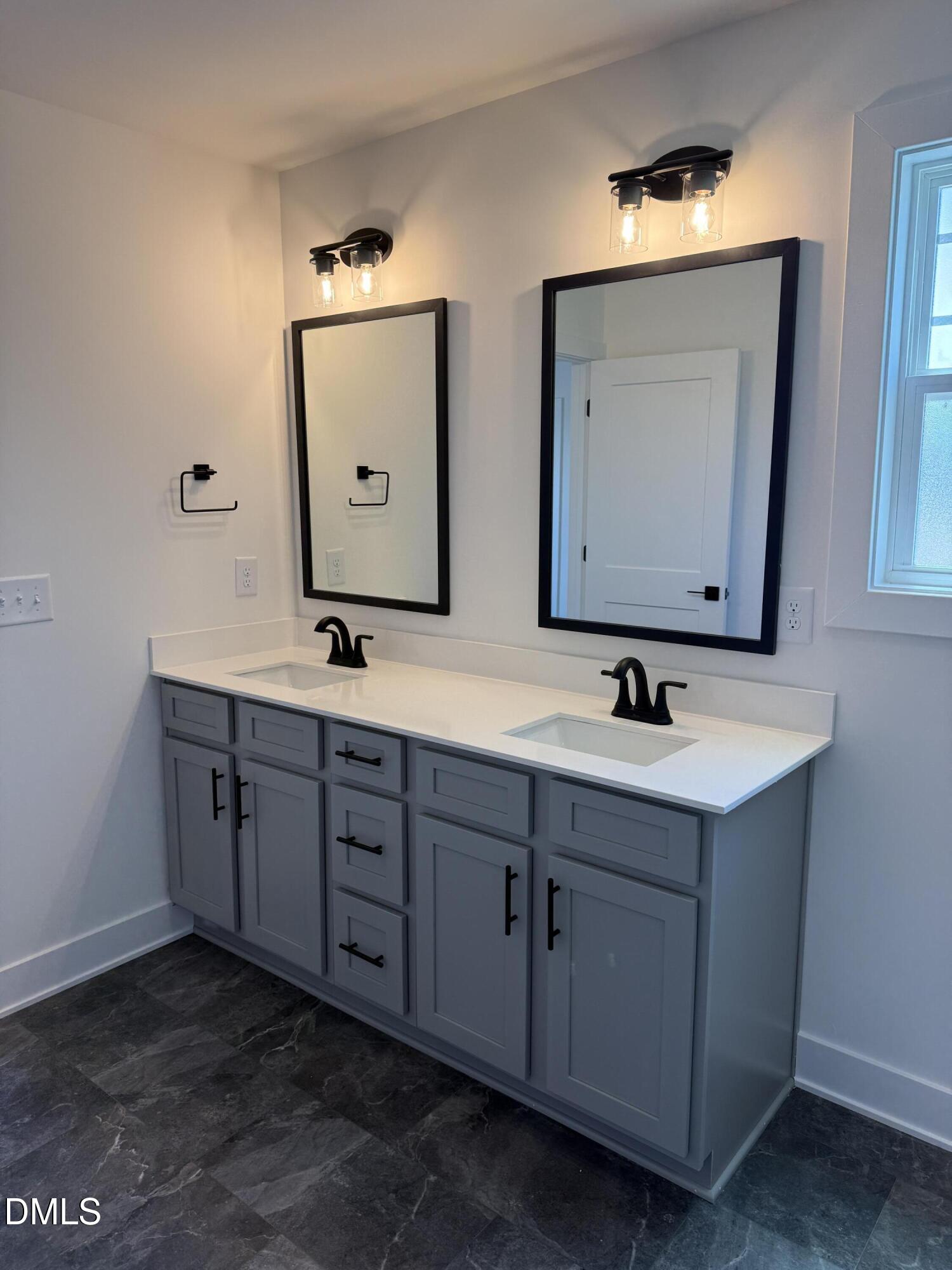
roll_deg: -0.1
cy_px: 635
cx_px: 476
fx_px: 880
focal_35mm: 24
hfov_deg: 56.8
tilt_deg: -9.2
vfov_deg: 71.6
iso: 64
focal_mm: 6.76
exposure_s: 1/151
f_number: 1.78
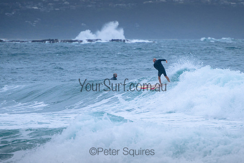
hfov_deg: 3.7
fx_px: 3729
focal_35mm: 550
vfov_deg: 2.5
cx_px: 156
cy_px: 77
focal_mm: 400
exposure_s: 1/2000
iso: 500
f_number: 5.6
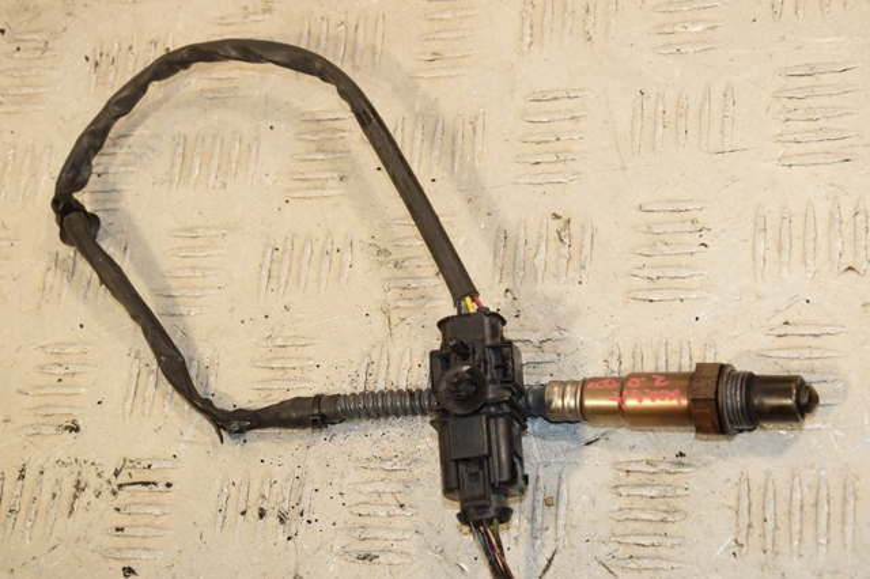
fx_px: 1884
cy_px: 290
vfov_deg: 17.5
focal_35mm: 78
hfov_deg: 26.0
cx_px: 435
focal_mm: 52
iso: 800
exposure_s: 1/200
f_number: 8
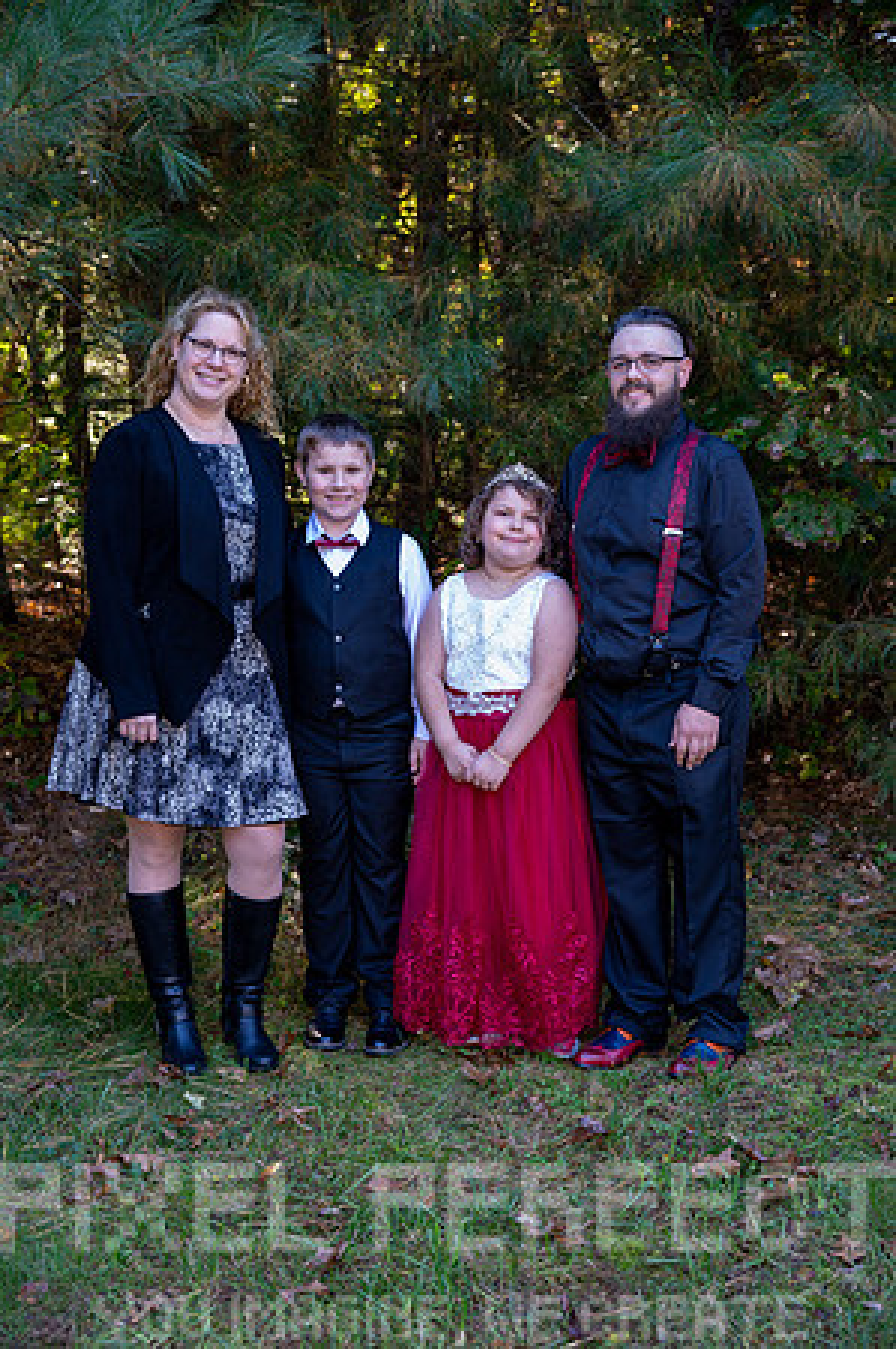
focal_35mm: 56
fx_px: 2095
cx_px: 448
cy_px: 674
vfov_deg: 35.7
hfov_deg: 24.1
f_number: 5.6
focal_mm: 56
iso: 640
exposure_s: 1/60
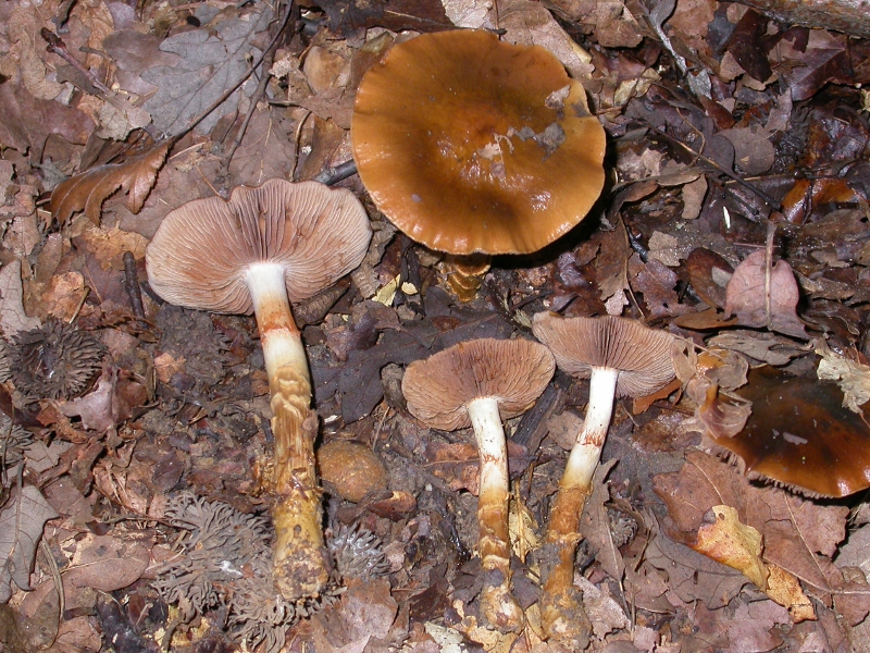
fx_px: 2111
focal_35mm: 84
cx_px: 435
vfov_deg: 17.6
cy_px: 326
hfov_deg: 23.3
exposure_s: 1/60.3
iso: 100
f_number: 3.6
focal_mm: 17.5
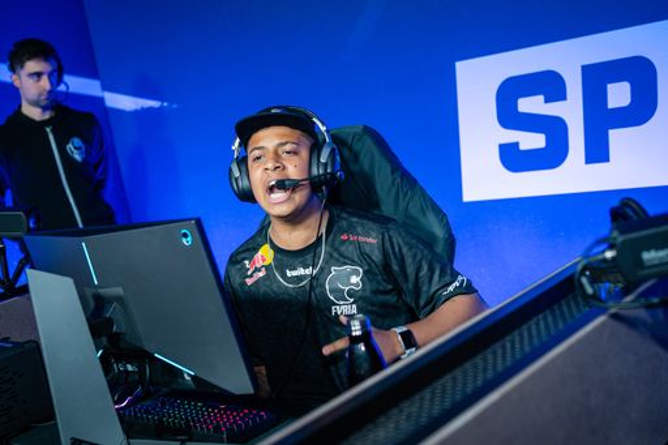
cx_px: 310
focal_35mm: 52
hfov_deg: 38.5
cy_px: 209
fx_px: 956
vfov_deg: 26.2
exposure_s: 1/300
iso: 1250
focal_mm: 35
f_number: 2
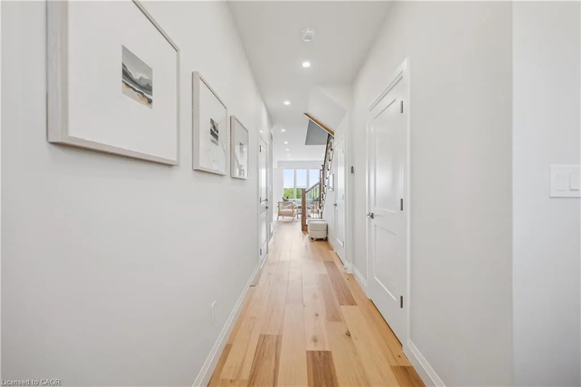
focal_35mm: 14
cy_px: 194
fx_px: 226
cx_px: 290
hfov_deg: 104.3
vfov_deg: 81.2
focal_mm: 14
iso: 400
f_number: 4
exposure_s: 1/400
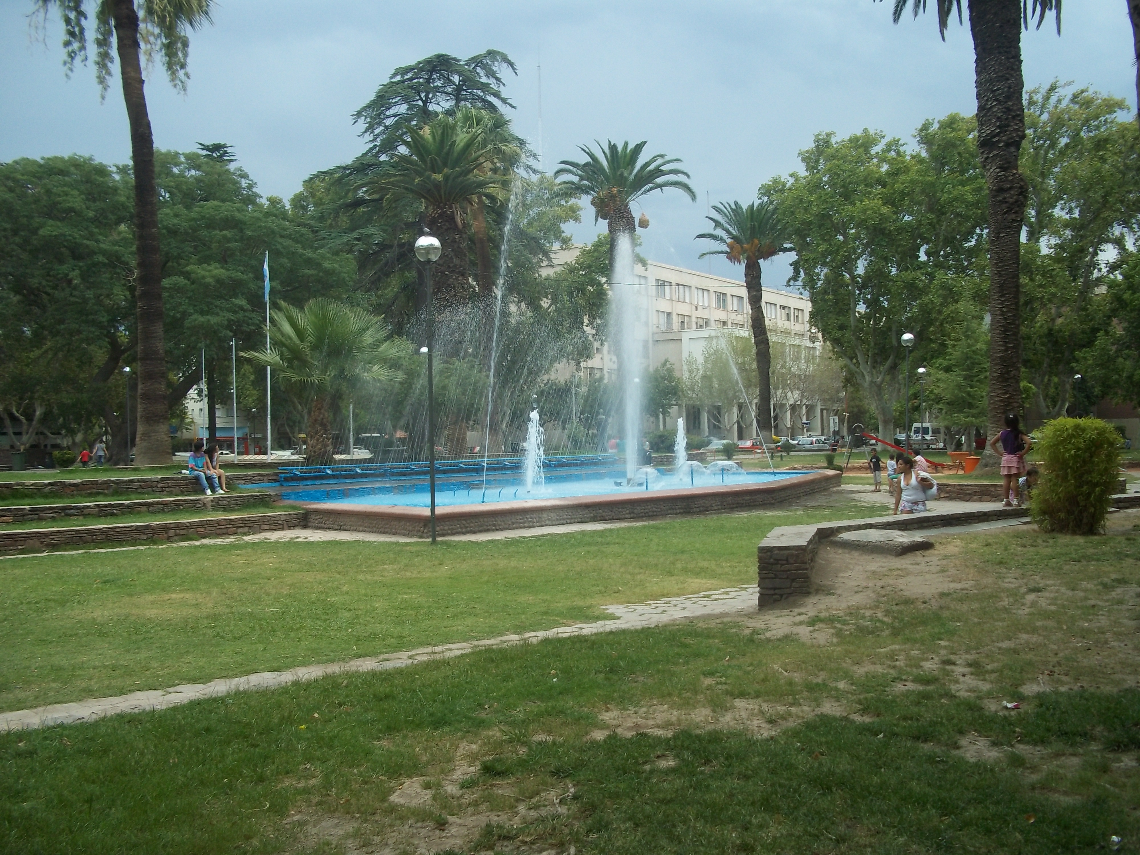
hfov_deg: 51.4
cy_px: 428
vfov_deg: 39.7
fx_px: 1186
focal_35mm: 36
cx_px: 570
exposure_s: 1/60
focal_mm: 6.5
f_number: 3.1
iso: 80
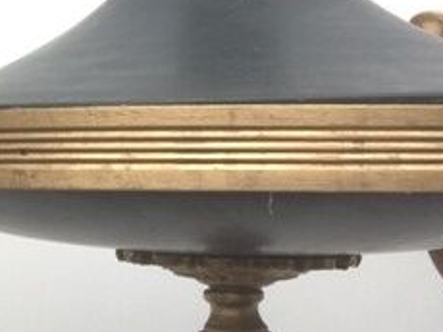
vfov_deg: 14.5
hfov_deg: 18.7
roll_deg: +0.3
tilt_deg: -2.8
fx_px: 1291
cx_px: -39
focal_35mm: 101
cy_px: 58
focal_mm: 4.15
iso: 32
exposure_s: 1/216
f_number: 2.2
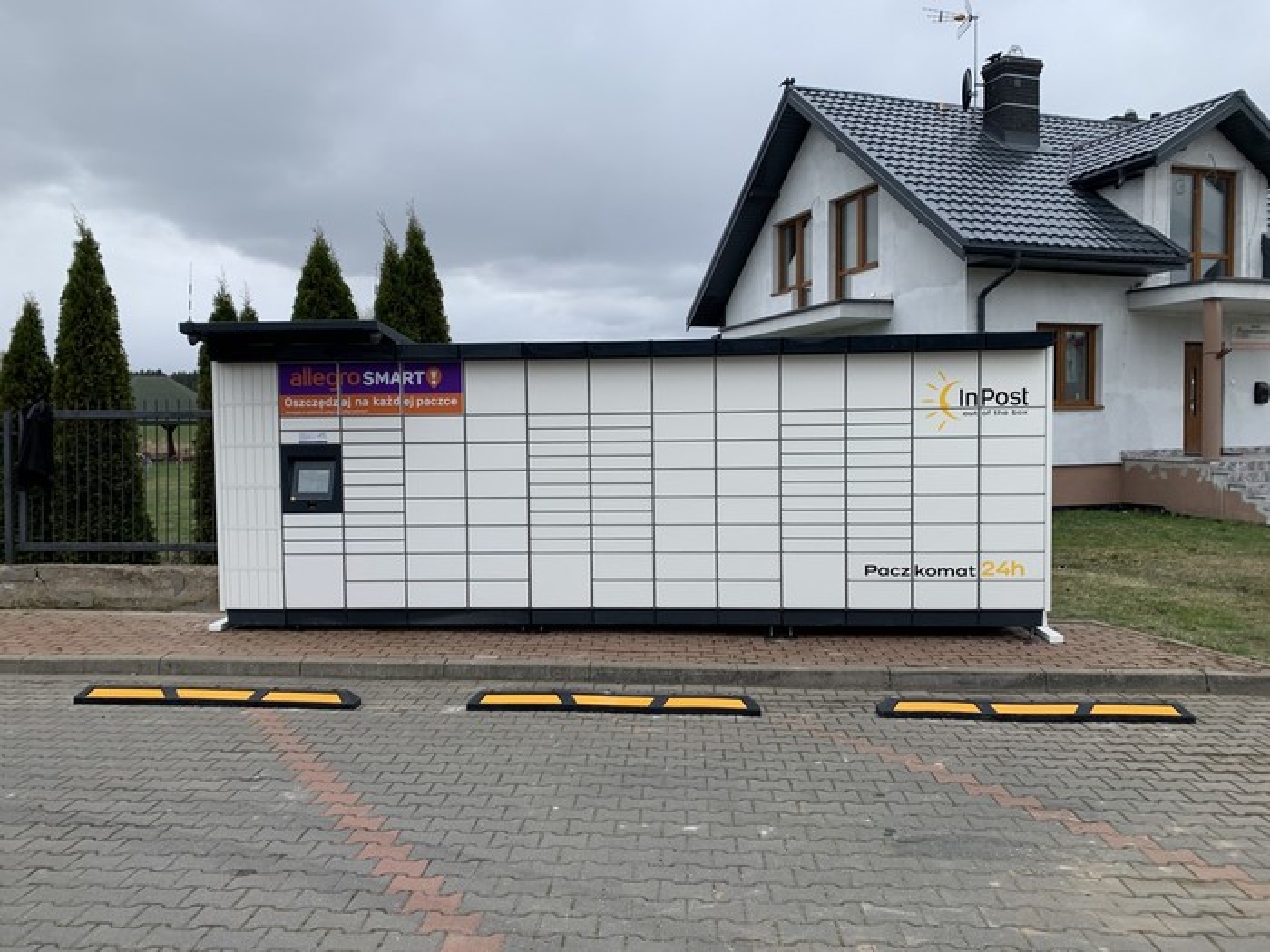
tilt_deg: -1.2
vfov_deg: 53.1
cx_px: 635
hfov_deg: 67.3
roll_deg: +1.8
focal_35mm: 26
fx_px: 954
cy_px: 476
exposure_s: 1/1076
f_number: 1.8
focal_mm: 4.25
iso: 25
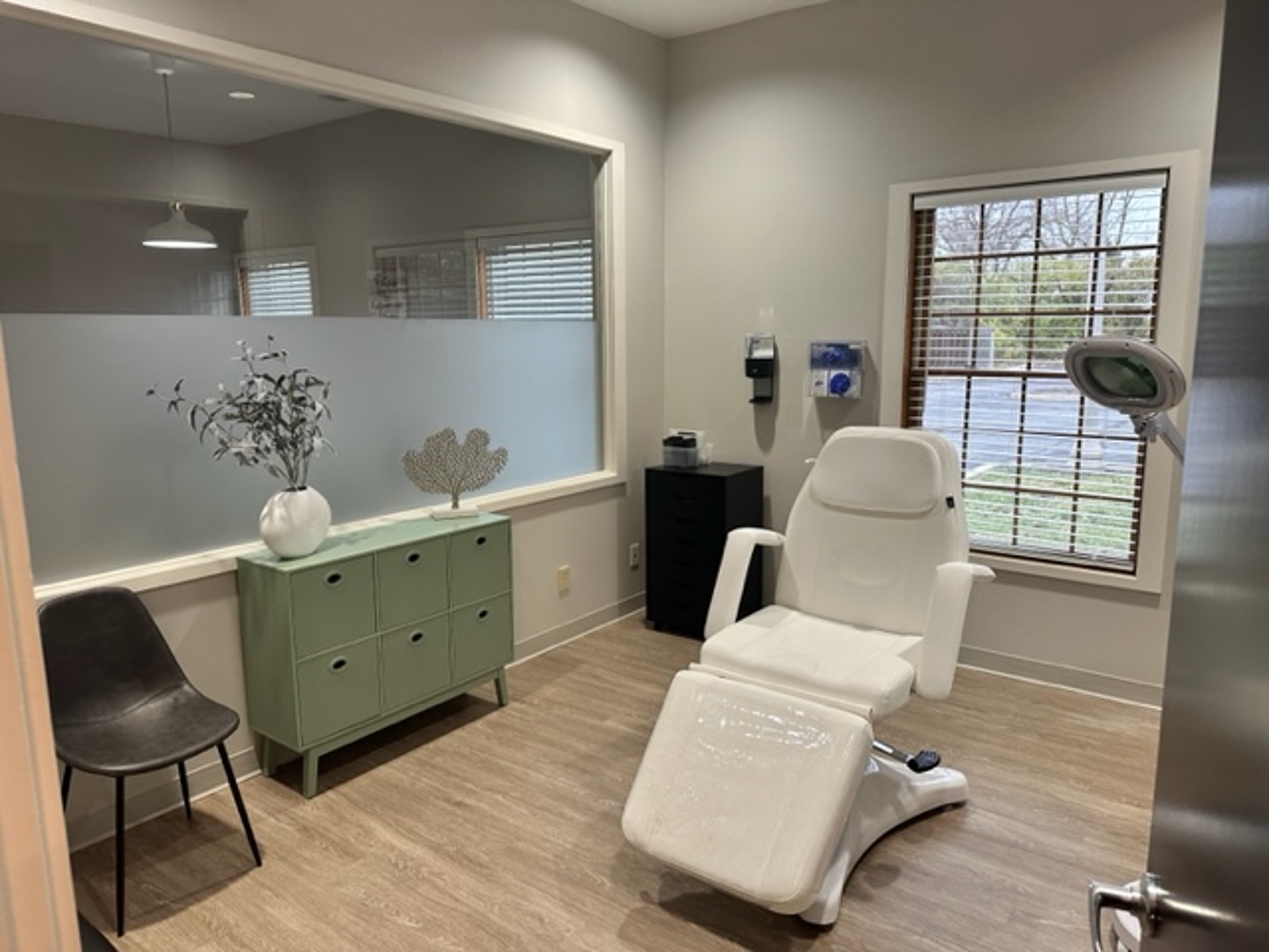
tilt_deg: -11.2
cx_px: 634
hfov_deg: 71.6
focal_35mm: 24
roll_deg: +0.8
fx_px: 880
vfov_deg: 56.8
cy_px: 476
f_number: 1.78
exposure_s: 1/60
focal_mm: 6.86
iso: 200
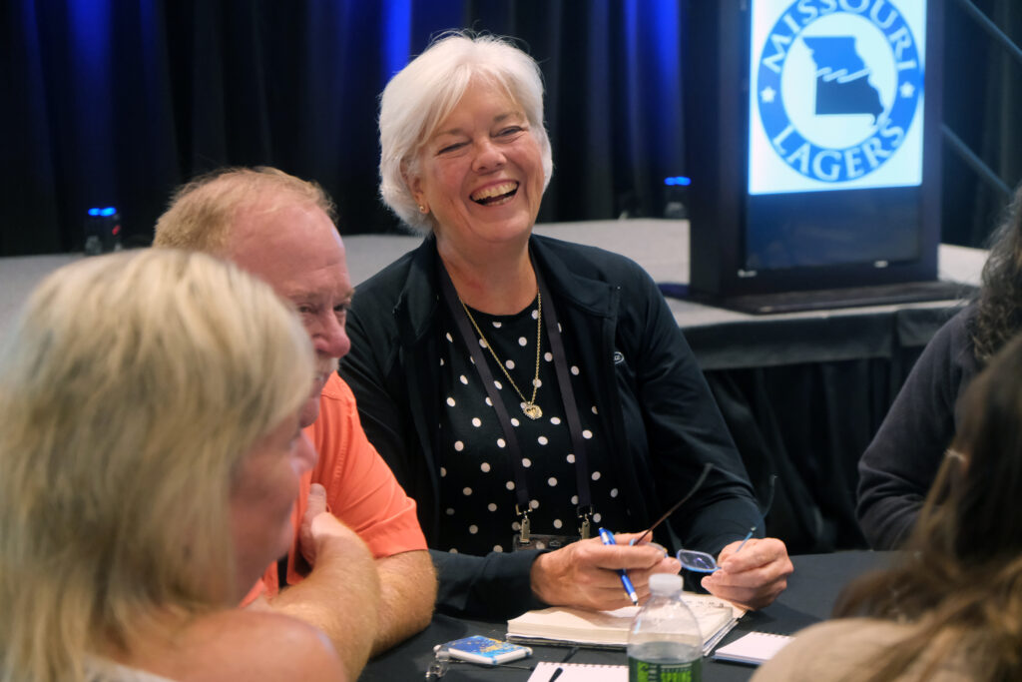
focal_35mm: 83
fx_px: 2356
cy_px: 341
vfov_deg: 16.5
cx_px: 511
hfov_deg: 24.5
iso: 3200
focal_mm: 55
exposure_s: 1/30
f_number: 4
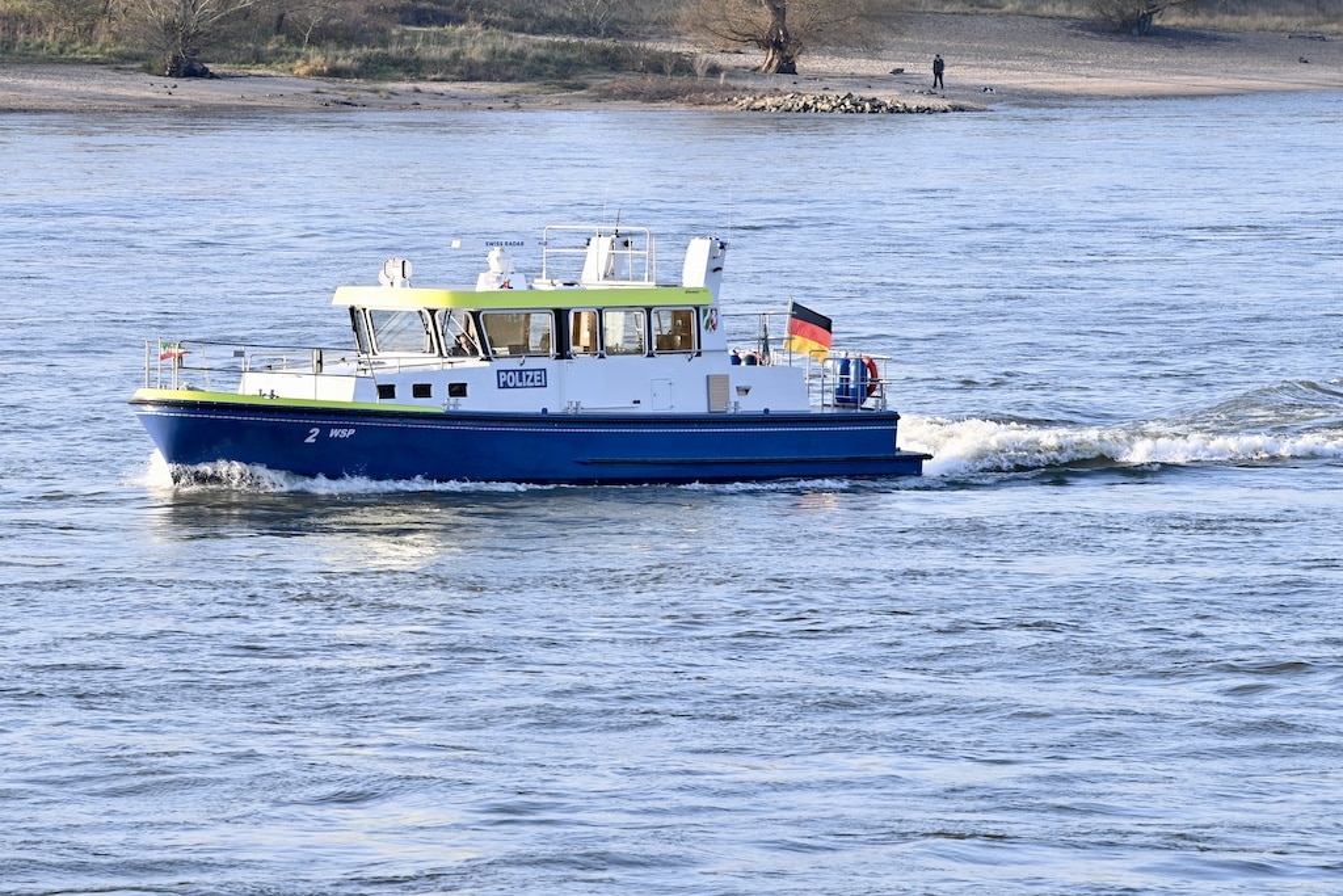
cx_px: 672
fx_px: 7462
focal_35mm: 200
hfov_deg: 10.3
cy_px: 448
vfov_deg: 6.9
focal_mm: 200
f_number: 6.3
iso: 100
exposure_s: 1/100
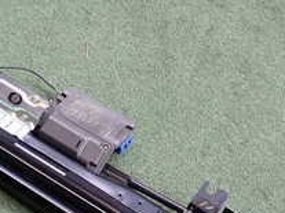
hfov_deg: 22.4
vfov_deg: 16.7
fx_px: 716
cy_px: 188
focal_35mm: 87
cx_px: 83
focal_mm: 5.4
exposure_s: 1/125
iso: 200
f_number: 2.3
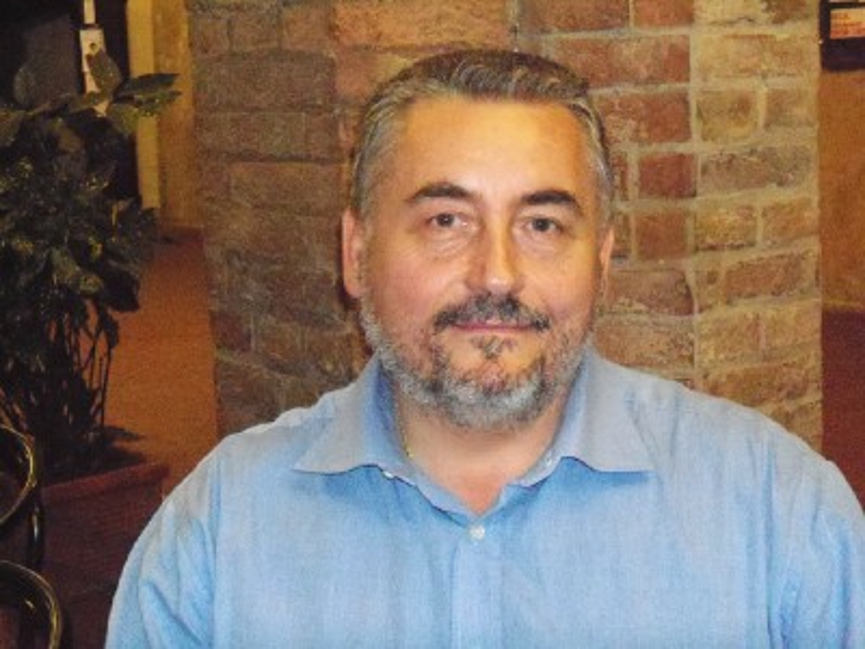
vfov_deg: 24.4
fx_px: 1499
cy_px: 324
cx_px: 432
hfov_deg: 32.2
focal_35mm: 60
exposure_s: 1/50
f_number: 3.4
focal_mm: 10.7
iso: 1600
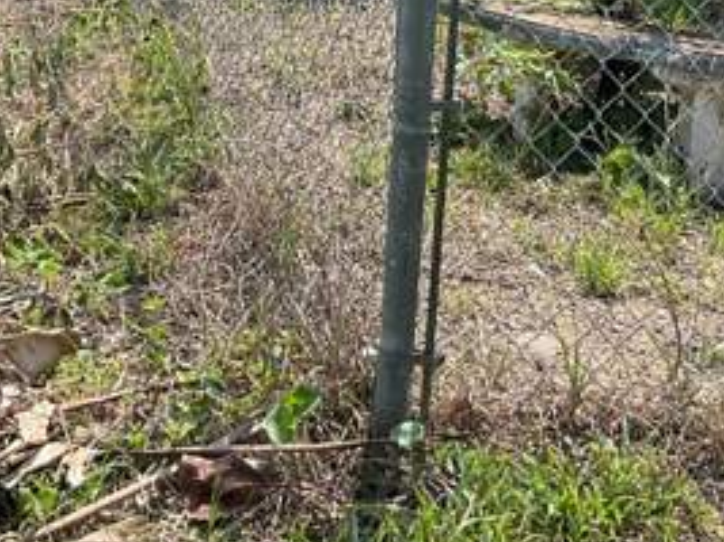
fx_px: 1819
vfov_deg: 16.0
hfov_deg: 22.5
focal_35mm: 87
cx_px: 339
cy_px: -171
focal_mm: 3
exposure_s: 1/691
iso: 16
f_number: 1.8
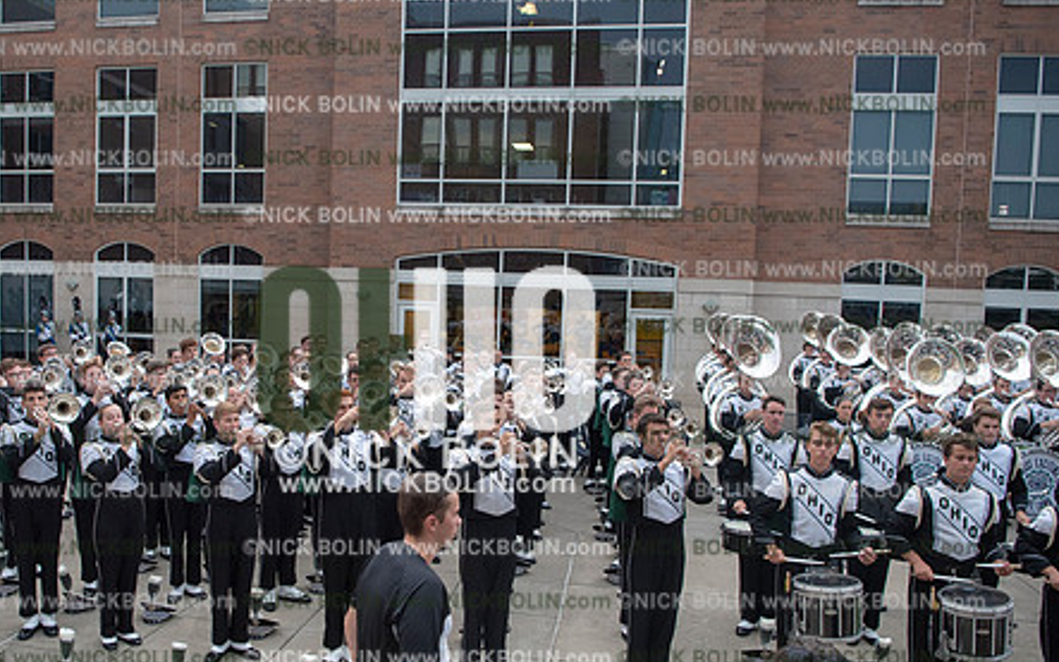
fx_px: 924
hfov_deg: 59.2
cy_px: 381
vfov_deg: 39.3
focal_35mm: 32
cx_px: 426
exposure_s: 1/800
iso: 1600
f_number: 3.5
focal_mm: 24
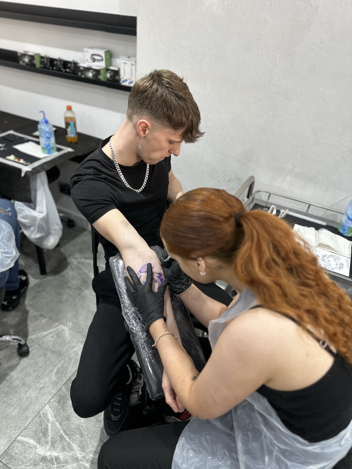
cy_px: 234
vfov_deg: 71.6
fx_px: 325
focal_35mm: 24
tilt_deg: -33.8
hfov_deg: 56.8
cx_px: 176
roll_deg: -5.8
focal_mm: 6.86
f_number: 1.78
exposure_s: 1/50
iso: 125
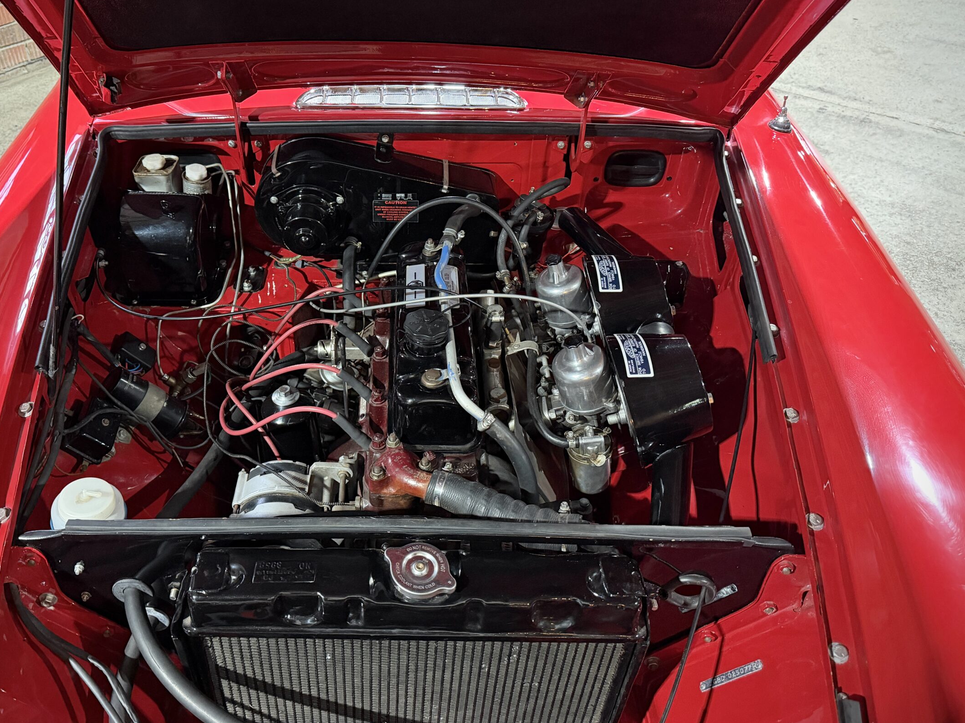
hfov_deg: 61.3
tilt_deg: -39.5
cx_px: 404
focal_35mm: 29
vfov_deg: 48.2
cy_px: 343
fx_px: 808
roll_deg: +0.8
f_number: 1.78
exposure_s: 1/25
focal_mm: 6.76
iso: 800
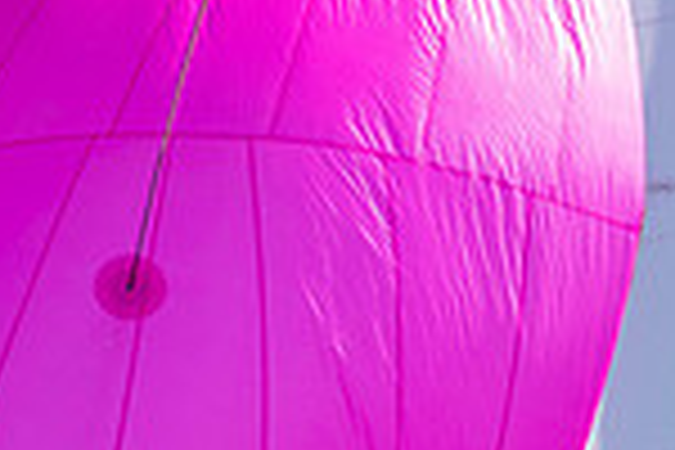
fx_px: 34497
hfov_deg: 1.1
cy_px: 790
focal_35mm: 1840
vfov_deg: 0.7
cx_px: -50
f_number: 5
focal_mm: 300
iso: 200
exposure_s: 1/2500
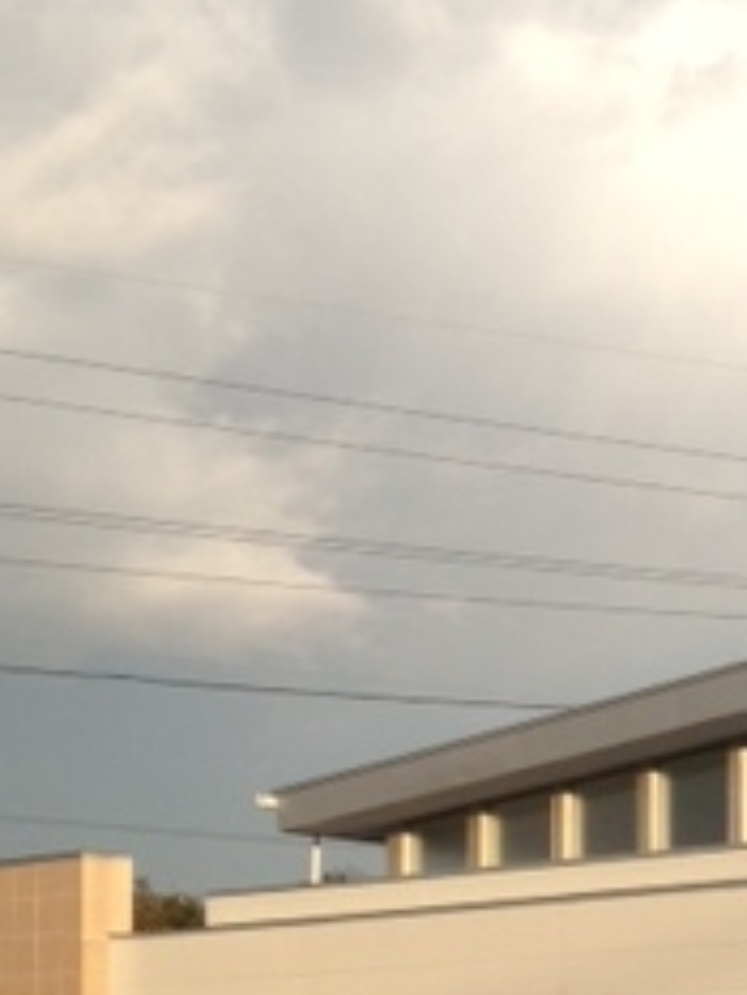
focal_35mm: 96
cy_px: 969
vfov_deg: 19.9
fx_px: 2760
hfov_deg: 14.8
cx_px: 943
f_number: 2.4
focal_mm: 4.28
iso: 50
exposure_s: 1/1381
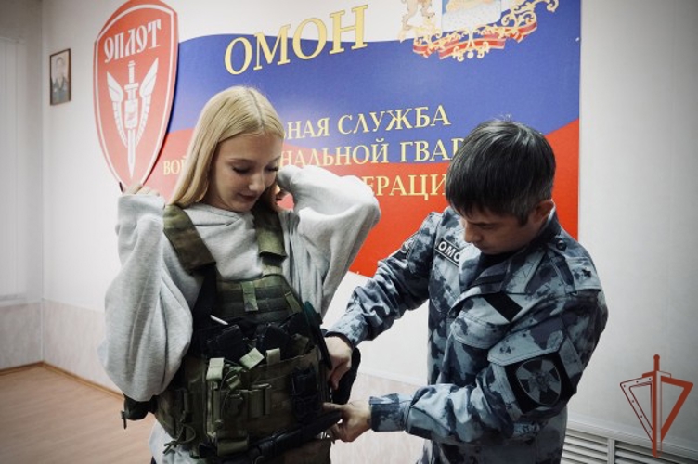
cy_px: 232
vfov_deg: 47.8
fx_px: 523
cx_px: 349
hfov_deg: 67.4
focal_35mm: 27
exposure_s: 1/160
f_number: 4
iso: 6400
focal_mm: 18
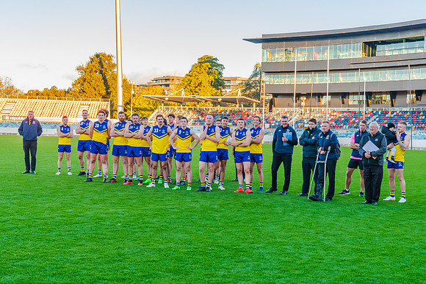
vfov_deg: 24.4
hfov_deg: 35.9
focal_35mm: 56
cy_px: 134
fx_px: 657
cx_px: 219
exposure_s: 1/160
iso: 800
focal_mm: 35
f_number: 8
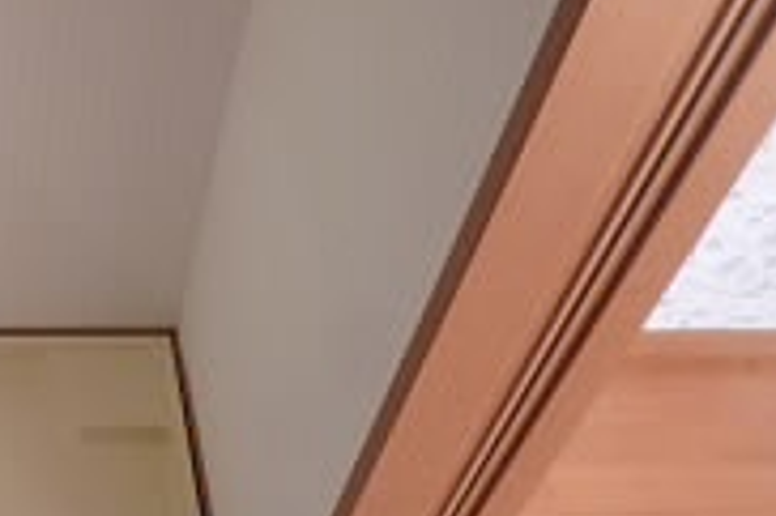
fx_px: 1184
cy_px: 179
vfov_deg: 24.5
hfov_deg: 32.4
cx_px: -55
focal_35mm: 55
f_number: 2.5
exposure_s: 1/60
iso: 200
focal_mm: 4.3
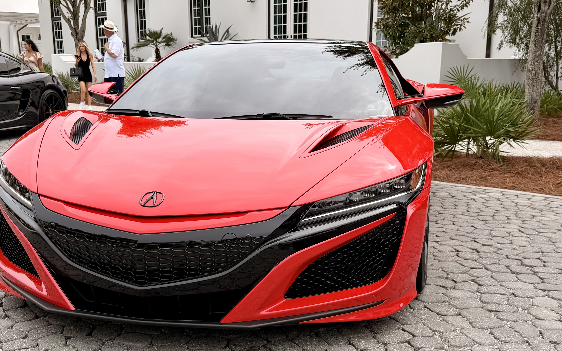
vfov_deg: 30.3
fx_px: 643
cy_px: 240
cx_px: 269
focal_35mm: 42
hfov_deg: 47.2
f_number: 1.78
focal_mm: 6.76
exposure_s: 1/2445
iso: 80
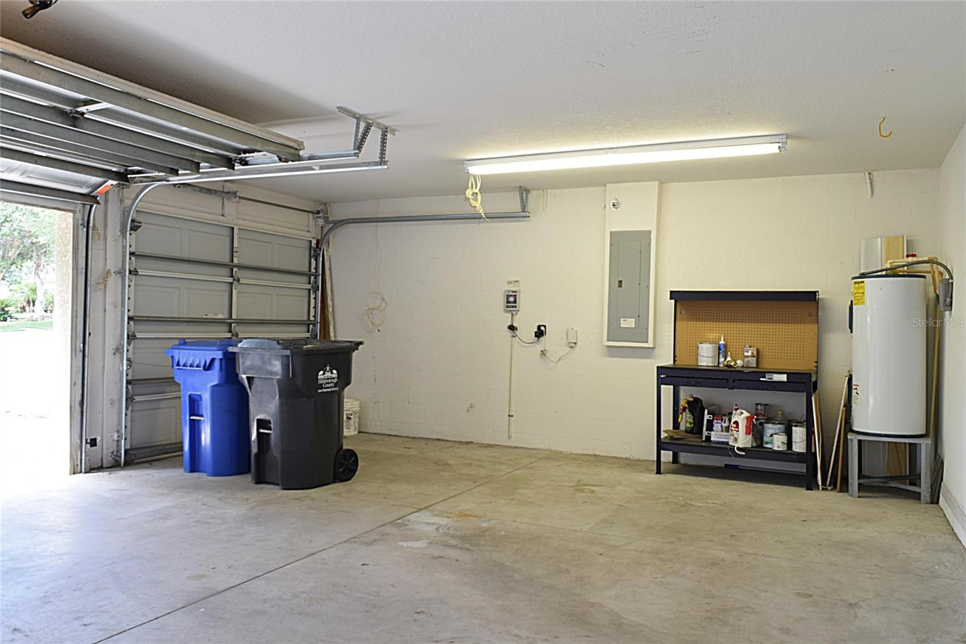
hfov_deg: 67.4
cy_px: 322
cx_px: 483
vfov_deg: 47.9
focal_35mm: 27
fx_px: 724
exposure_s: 1/10
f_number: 11
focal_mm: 18
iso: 200
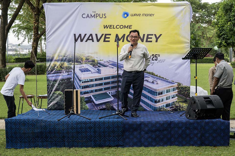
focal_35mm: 70
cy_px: 78
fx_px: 457
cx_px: 118
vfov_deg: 19.5
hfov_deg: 28.8
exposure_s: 1/250
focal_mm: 70
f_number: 7.1
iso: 3200
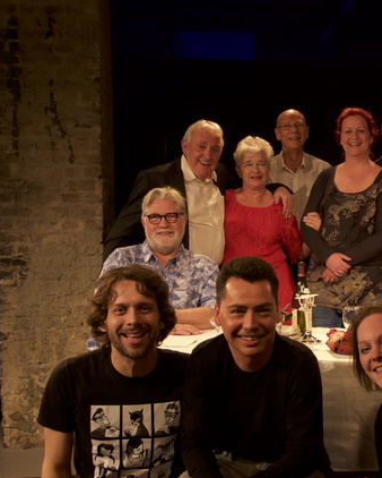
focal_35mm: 58
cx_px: 359
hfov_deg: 25.3
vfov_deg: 32.4
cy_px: 276
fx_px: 819
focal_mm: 22
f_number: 3.8
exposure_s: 1/100
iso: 1250
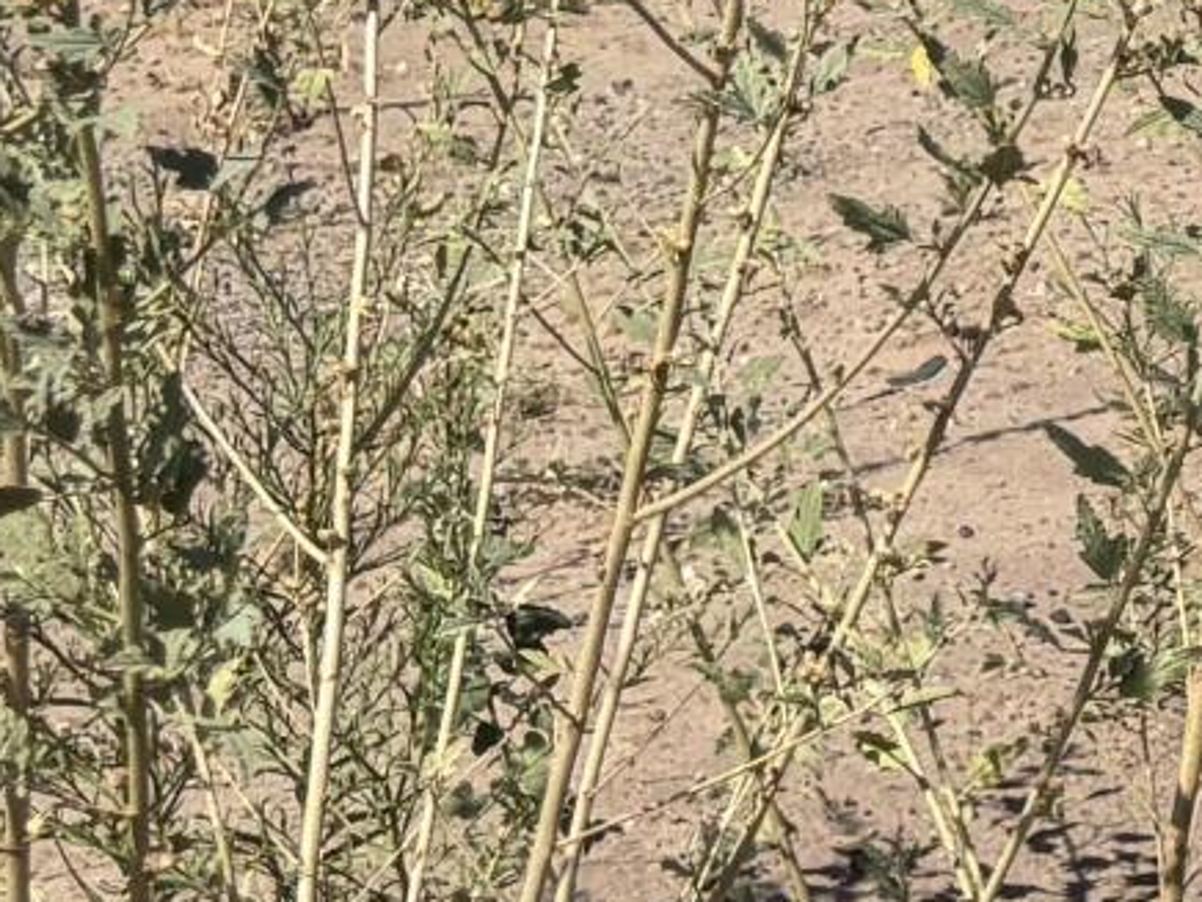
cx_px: 3107
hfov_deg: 9.5
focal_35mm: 179
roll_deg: +0.6
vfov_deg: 8.2
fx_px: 6216
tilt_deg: -3.6
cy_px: -157
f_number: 1.6
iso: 50
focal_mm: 5.96
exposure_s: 1/6329
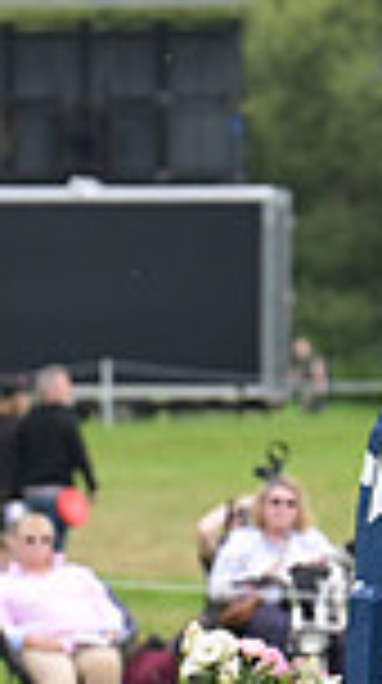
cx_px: 998
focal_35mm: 801
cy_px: 97
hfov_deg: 1.5
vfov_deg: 2.7
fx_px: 14488
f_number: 5.6
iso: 1100
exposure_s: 1/1250
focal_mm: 200
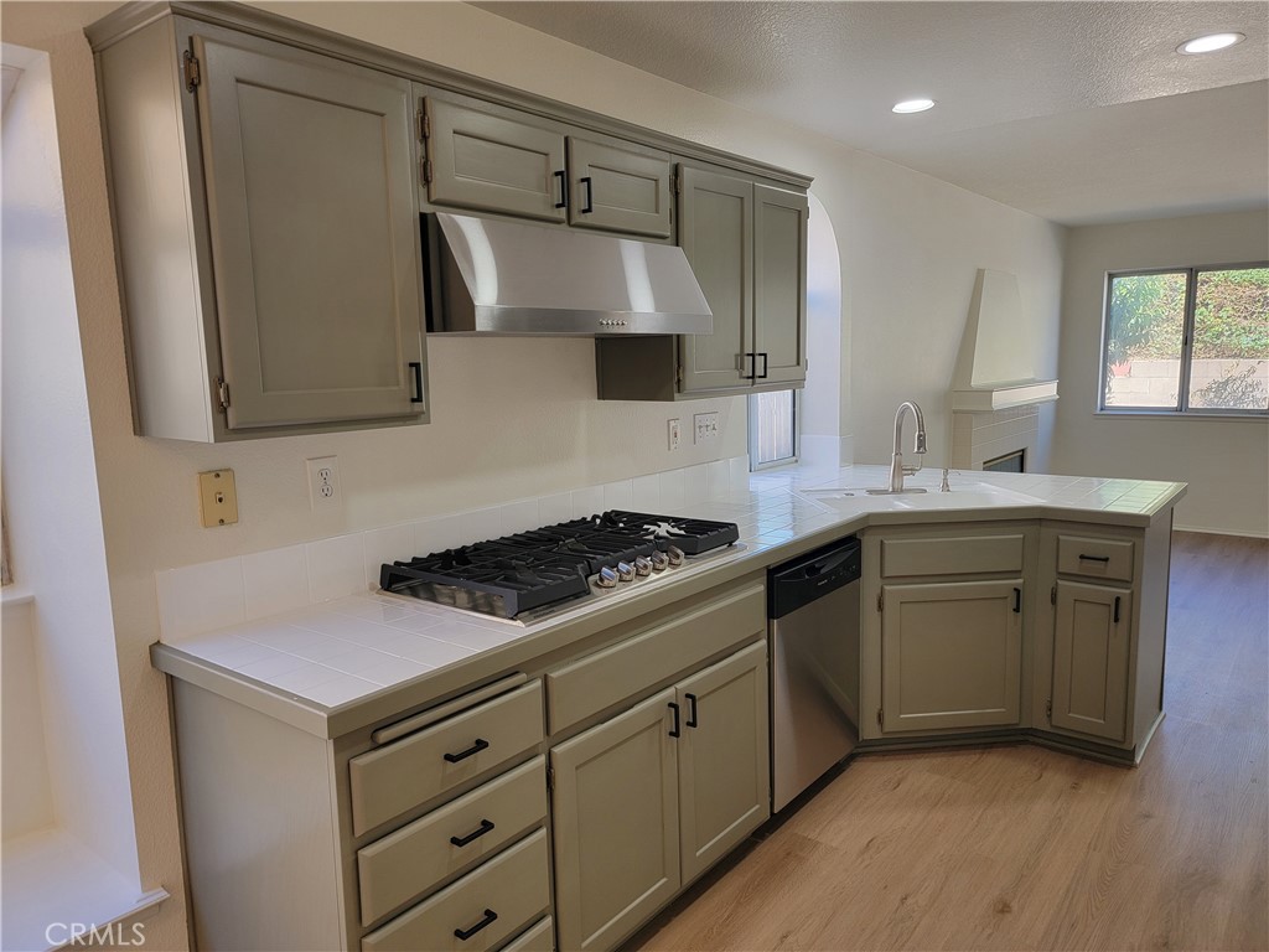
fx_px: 880
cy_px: 476
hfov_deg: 71.6
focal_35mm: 24
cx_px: 634
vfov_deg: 56.8
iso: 80
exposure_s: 1/120
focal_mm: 6.7
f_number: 1.8
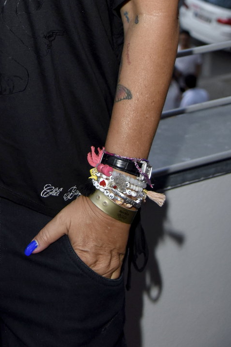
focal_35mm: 96
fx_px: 924
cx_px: -59
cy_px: -83
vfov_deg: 19.8
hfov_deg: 13.8
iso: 1000
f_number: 5.6
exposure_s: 1/160
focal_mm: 38
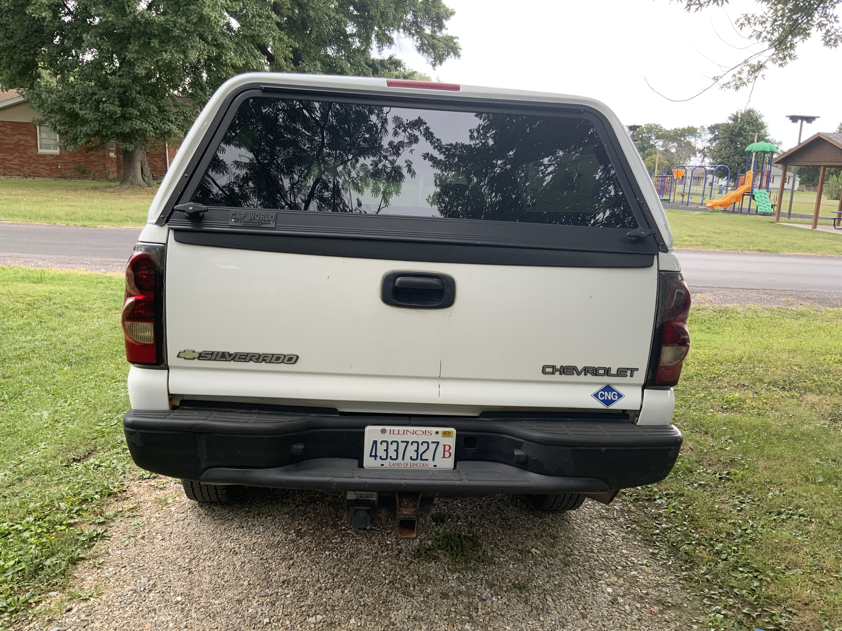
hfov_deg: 61.7
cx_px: 421
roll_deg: -3.7
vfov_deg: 48.2
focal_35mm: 29
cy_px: 316
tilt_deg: -10.1
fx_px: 705
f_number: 1.8
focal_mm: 3
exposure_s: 1/122
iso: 32
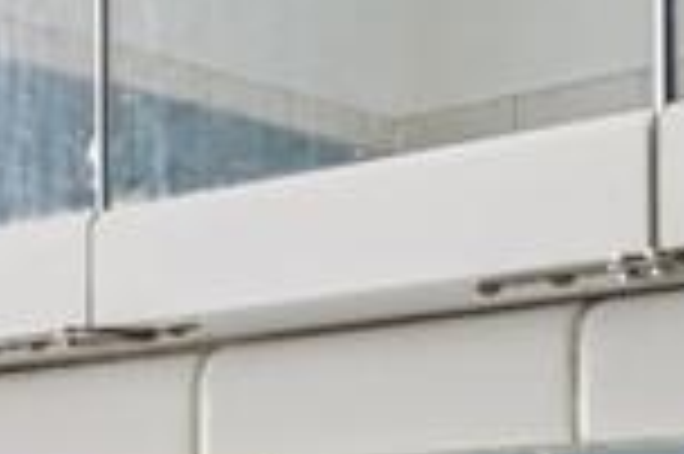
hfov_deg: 16.1
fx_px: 2050
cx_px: -544
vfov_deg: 11.9
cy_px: 764
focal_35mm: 108
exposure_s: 1/5
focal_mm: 16
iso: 400
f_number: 8
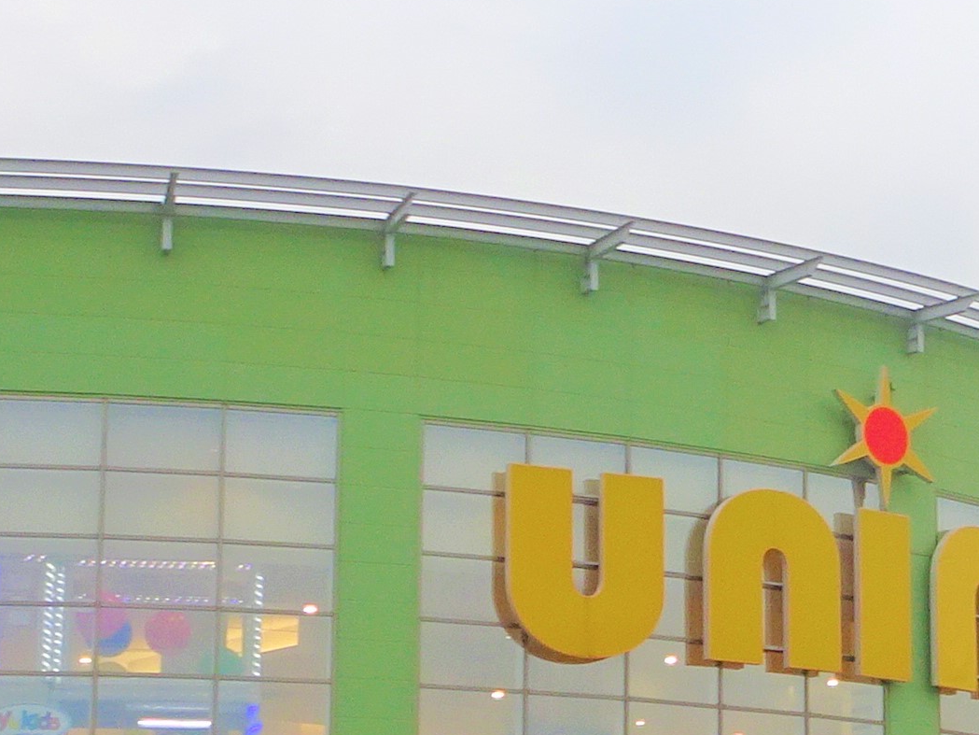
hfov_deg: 17.2
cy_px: 505
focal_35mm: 112
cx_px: 988
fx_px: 3168
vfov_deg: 13.2
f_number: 3.5
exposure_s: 1/60
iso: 80
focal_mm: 4.1
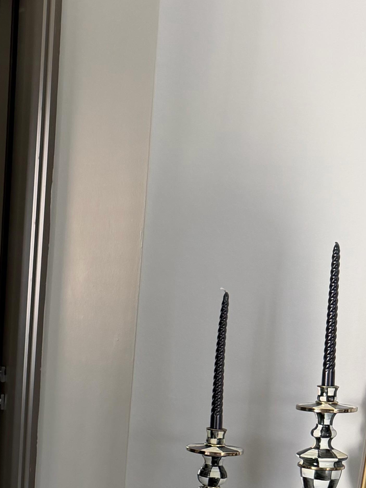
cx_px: -167
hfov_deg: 18.2
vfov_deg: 25.3
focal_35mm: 73
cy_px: 500
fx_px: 1029
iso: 200
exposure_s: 1/79
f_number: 1.78
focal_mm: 6.76
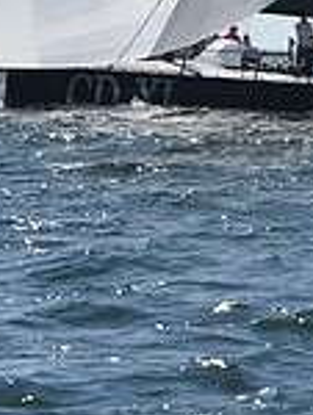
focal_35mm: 501
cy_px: -271
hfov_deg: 3.0
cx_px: 48
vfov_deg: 3.9
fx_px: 6023
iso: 320
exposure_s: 1/1250
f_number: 11
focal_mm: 135
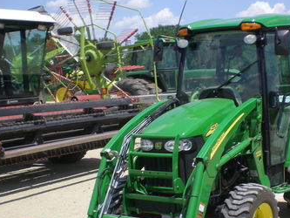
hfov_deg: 30.9
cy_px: 154
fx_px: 520
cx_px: 200
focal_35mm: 62
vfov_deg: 23.5
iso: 50
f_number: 4.6
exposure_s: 1/407
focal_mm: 6.3
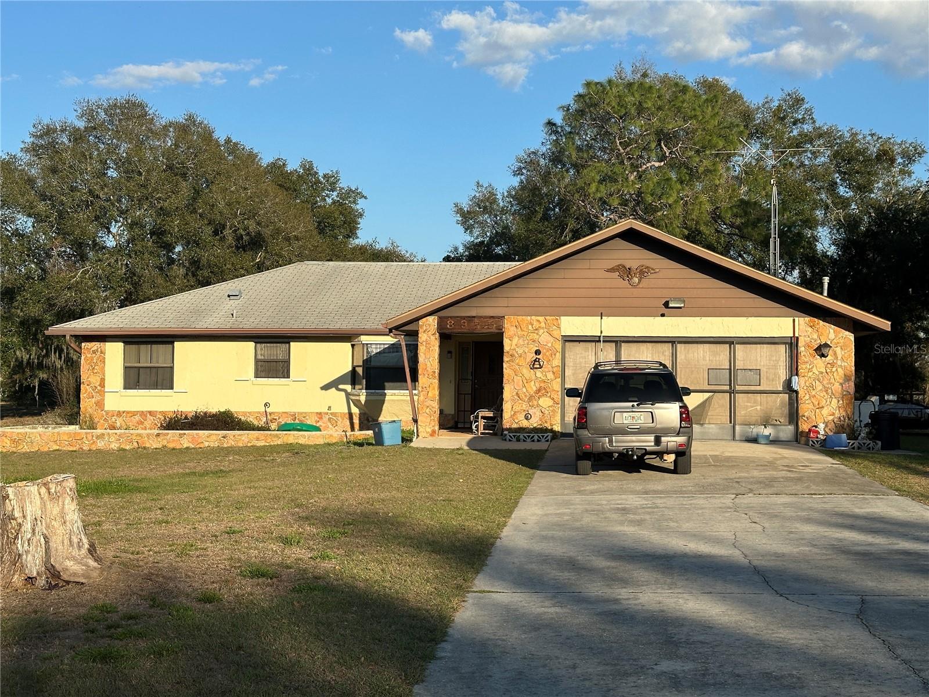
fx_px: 1288
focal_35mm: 48
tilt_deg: +2.2
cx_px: 464
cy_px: 348
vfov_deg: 30.3
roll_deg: -0.6
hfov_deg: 39.7
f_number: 1.78
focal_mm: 6.86
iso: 64
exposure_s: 1/4016
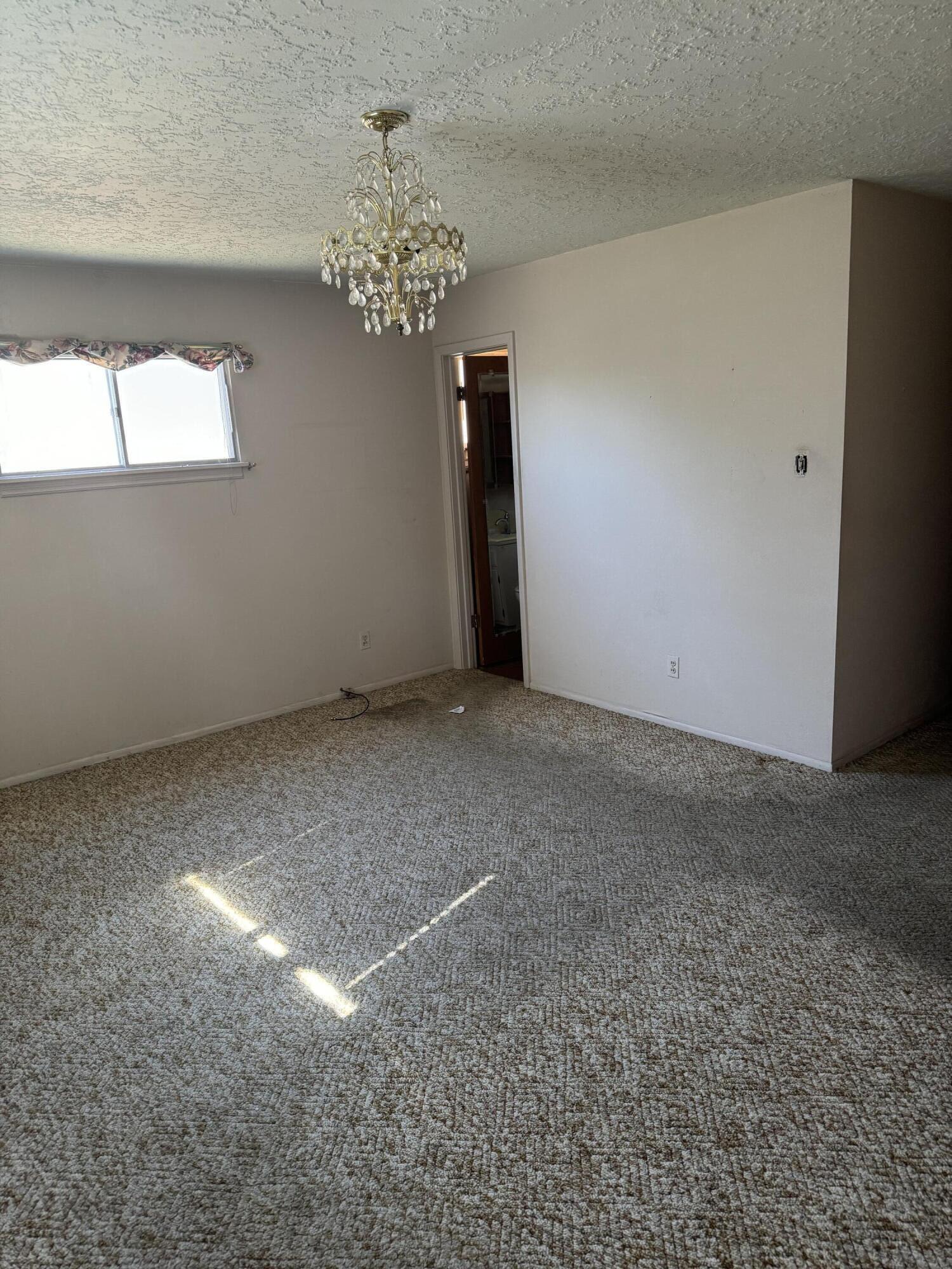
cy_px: 634
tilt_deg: -12.5
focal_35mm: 24
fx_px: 880
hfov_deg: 56.8
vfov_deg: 71.6
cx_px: 476
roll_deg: +3.9
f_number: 1.78
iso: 250
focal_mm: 6.86
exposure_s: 1/60
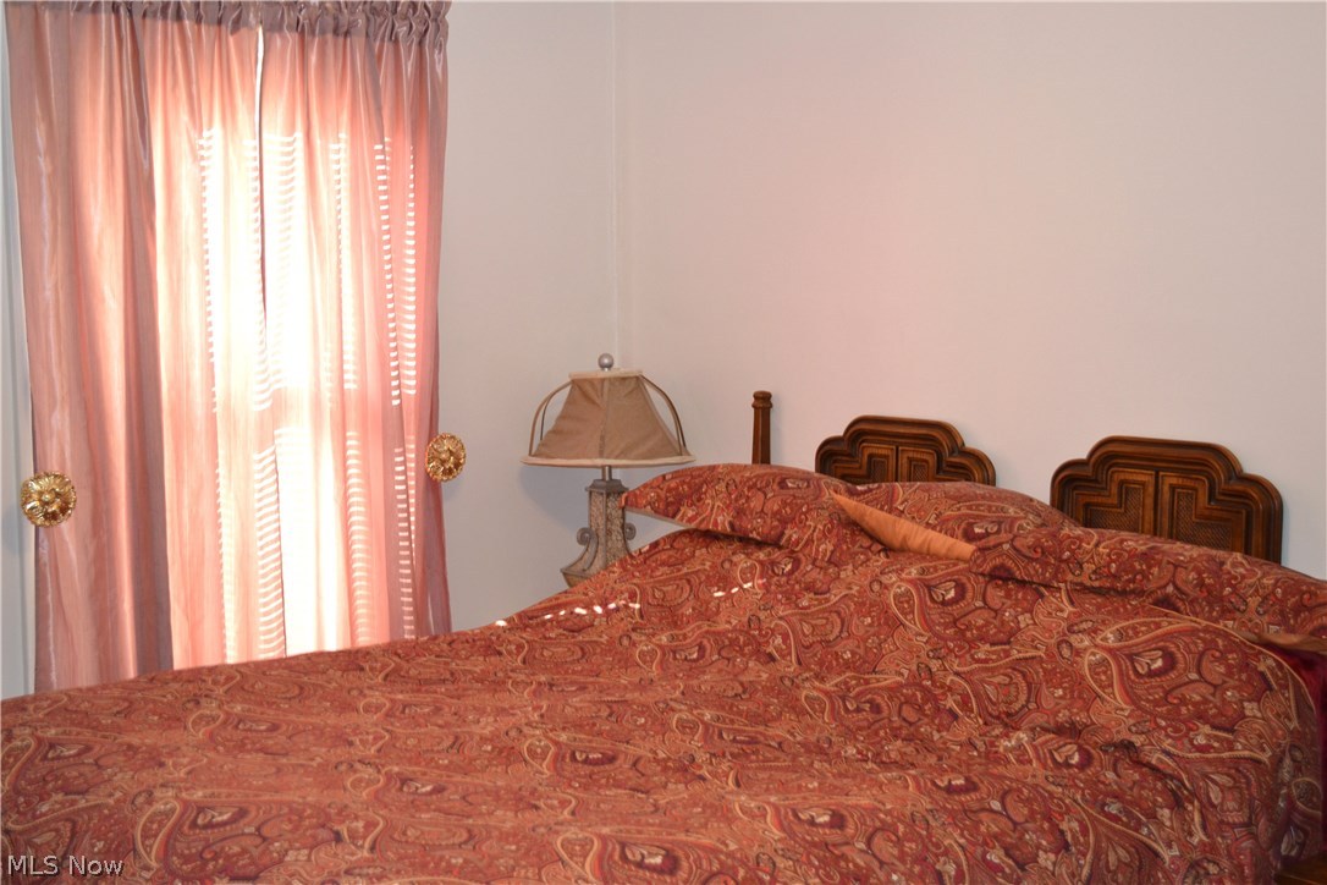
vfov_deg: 29.9
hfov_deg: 43.6
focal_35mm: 45
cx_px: 664
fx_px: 1659
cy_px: 442
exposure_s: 1/60
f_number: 4.5
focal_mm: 30
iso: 800
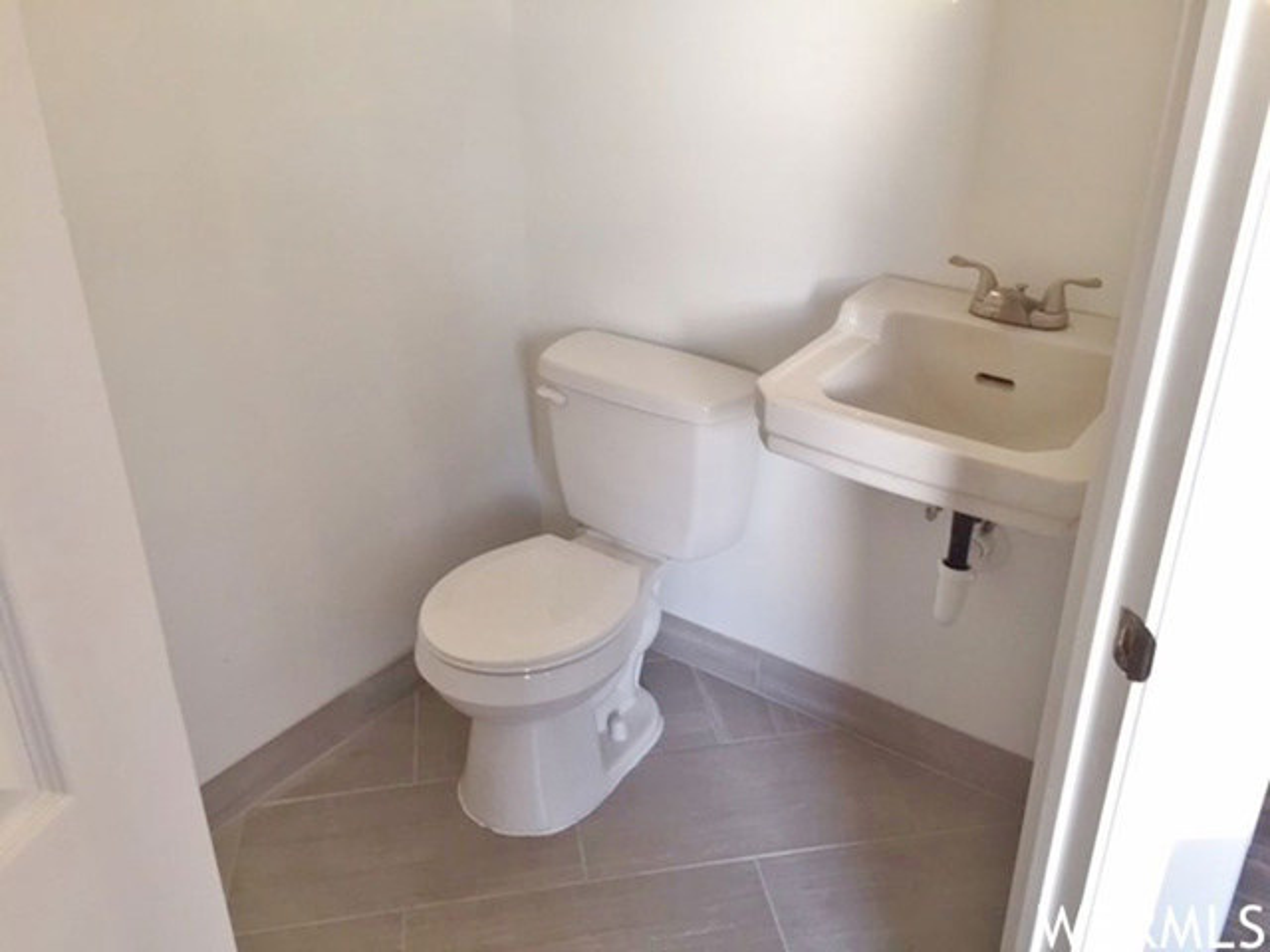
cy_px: 476
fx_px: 1064
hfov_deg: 61.7
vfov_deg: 48.2
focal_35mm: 29
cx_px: 635
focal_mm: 4.15
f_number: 2.2
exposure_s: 1/30
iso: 80
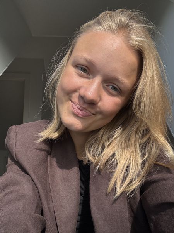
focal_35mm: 30
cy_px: 116
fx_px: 201
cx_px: 87
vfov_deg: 60.0
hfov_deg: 46.8
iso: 25
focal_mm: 2.69
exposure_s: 1/552
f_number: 1.9
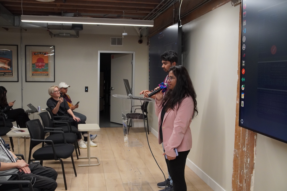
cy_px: 96
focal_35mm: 34
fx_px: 275
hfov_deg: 55.1
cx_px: 144
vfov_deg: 38.3
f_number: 4
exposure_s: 1/160
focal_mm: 23
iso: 2500
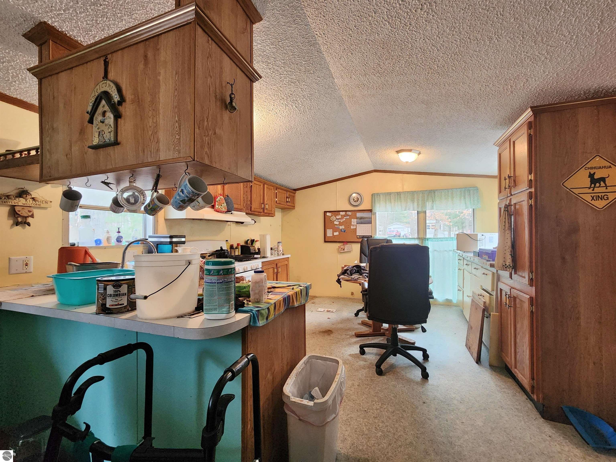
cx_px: 308
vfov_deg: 89.9
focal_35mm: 13
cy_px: 231
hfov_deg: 106.2
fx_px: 231
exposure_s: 1/40
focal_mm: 2.2
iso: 320
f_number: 2.2
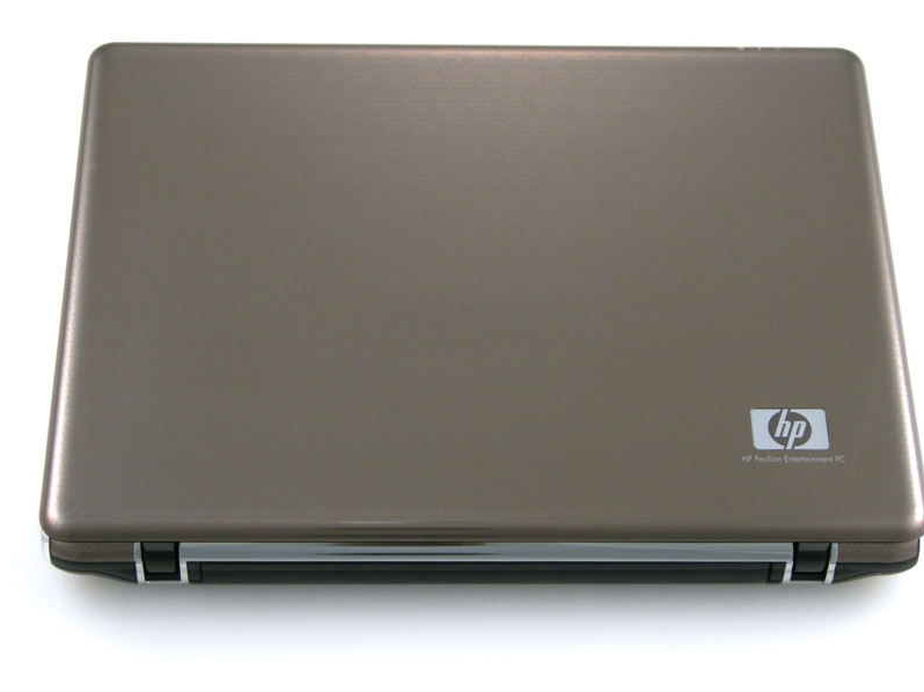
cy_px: 330
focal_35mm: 77
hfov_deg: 25.3
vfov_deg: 19.1
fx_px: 2055
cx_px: 474
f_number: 3.5
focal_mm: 12.9
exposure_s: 1/176
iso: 100
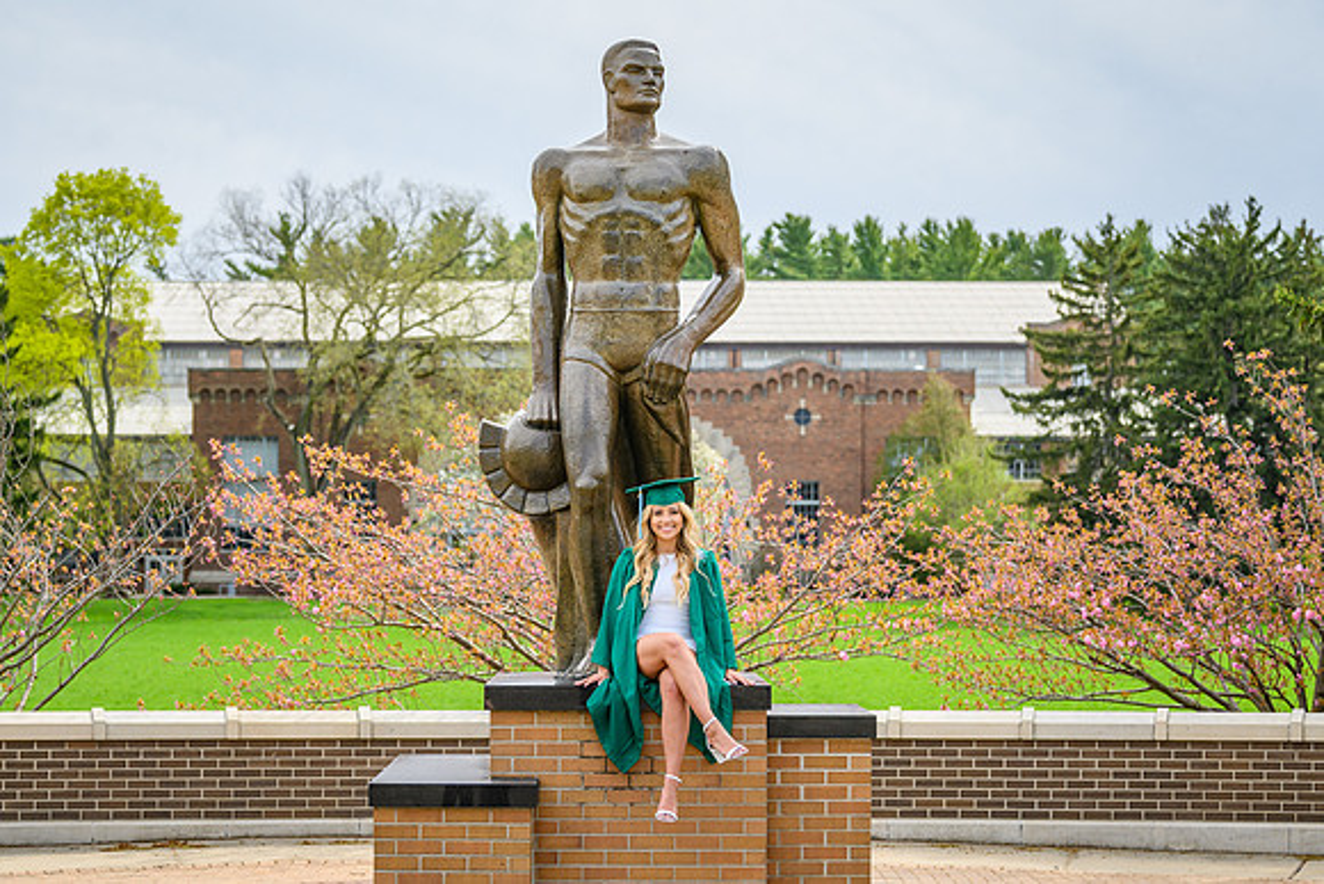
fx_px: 3067
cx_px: 669
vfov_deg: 16.4
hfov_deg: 24.4
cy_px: 442
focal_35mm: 83
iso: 400
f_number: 4
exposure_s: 1/1600
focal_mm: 82
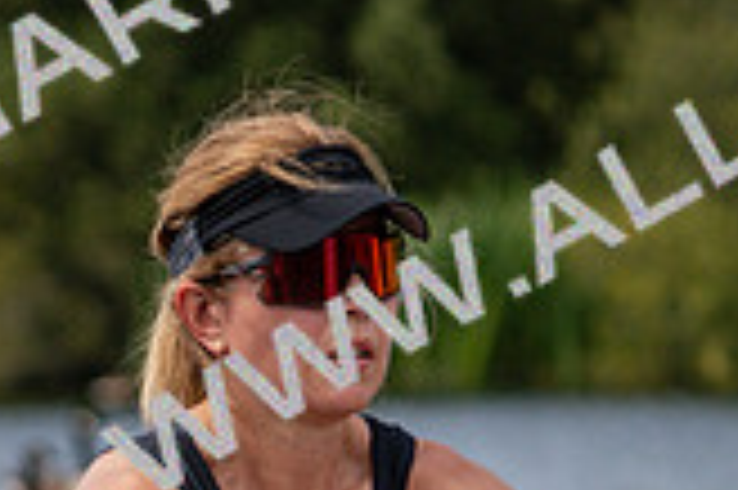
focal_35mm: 709
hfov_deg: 2.9
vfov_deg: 1.9
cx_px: -225
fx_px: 14520
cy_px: 569
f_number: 5.6
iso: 250
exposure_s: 1/1600
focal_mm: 200
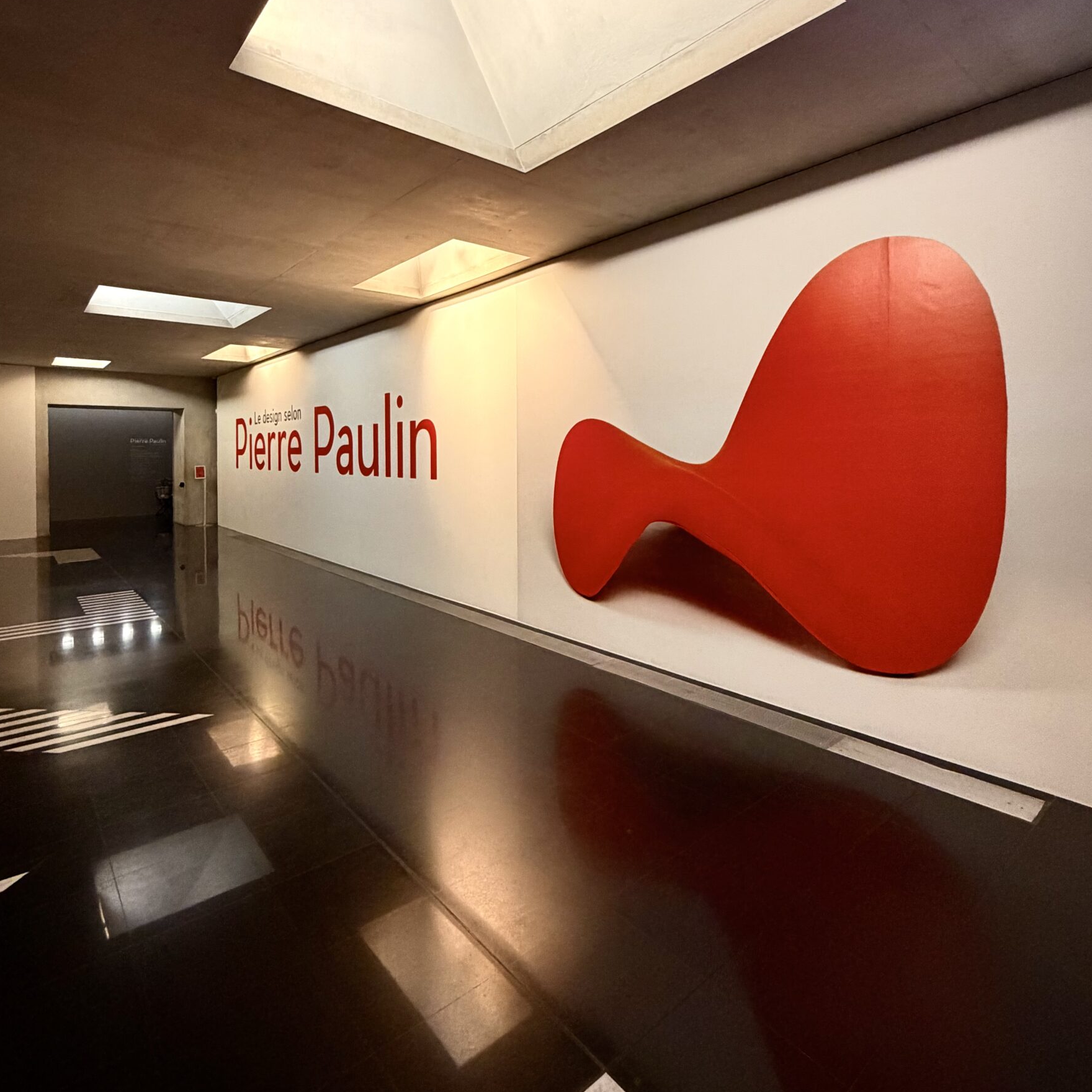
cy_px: 459
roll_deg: +0.6
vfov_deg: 80.1
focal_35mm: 18
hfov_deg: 80.7
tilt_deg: -0.5
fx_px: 642
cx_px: 544
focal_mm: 2.22
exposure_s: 1/50
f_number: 2.2
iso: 400
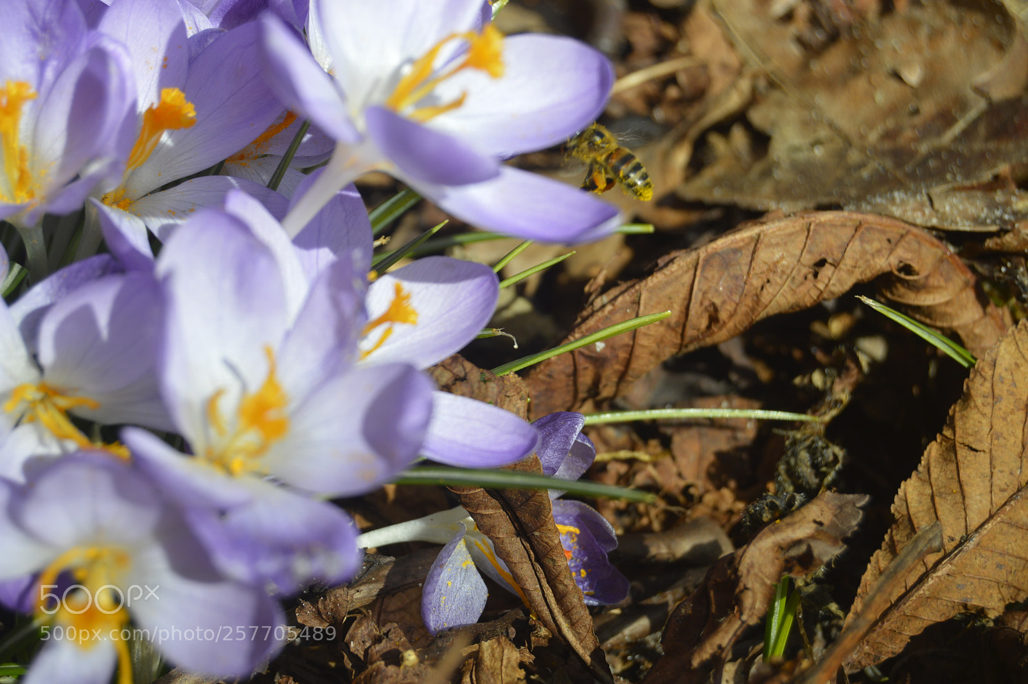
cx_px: 514
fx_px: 2354
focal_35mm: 82
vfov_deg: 16.5
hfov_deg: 24.6
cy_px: 342
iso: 100
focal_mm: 55
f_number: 8
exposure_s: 1/250
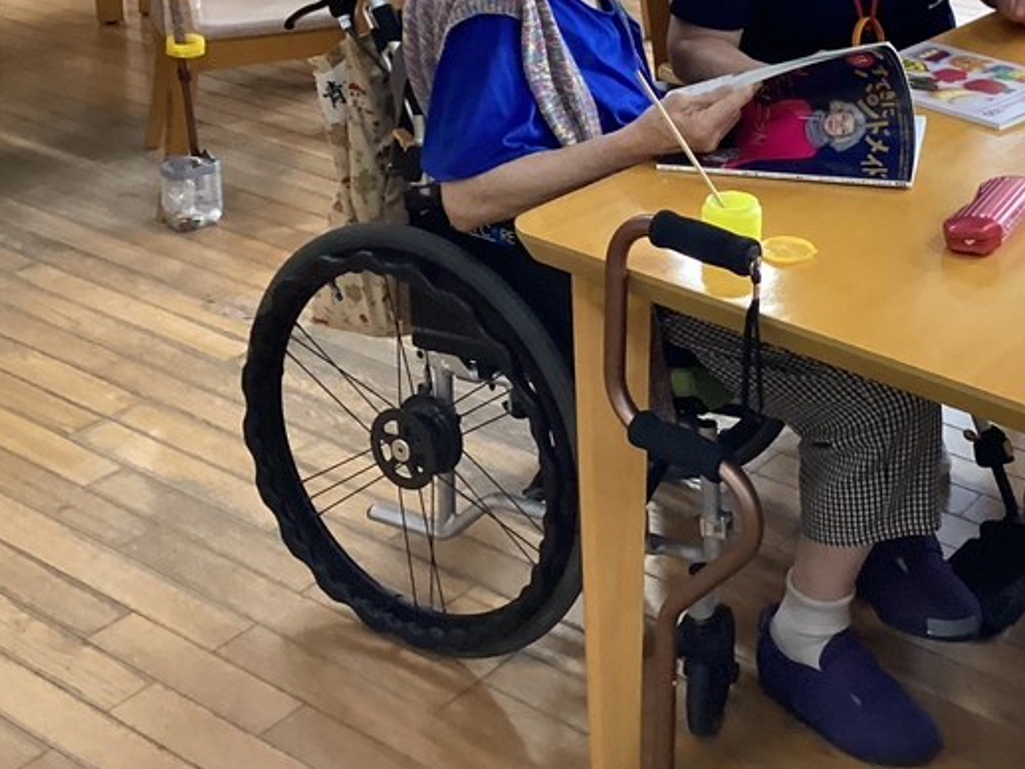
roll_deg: -2.2
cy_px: 65
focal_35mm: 60
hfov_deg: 31.6
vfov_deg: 23.7
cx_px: 779
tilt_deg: -18.0
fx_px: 1777
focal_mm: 3.3
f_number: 2.4
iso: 250
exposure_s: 1/50
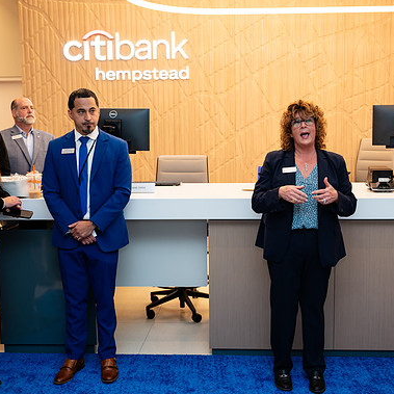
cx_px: 221
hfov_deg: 37.5
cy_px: 189
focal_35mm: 45
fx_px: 579
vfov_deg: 37.5
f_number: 3.2
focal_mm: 32.5
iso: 200
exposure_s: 1/200
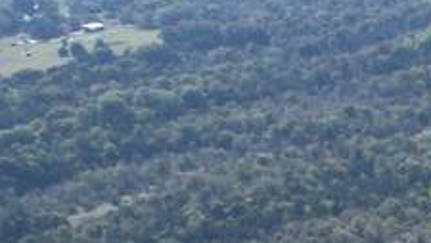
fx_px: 1498
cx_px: 1130
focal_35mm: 131
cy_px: 407
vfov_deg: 9.0
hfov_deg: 12.0
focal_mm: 8.38
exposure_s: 1/1250
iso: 110
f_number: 2.8
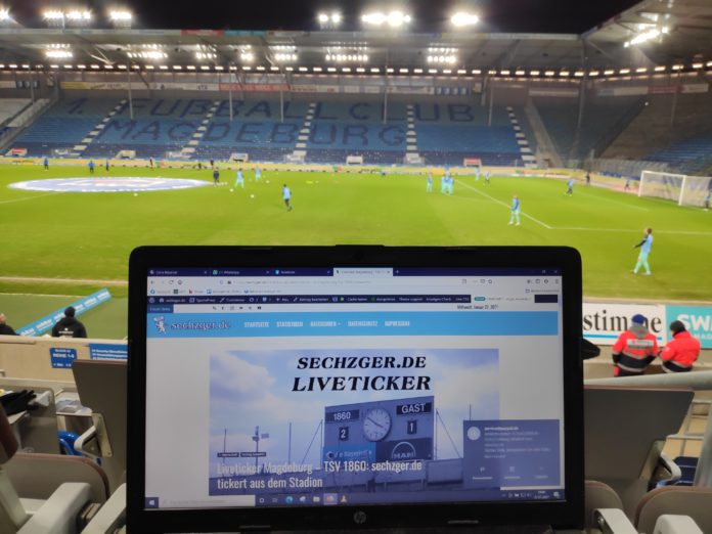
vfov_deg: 66.0
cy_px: 267
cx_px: 356
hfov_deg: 81.7
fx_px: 411
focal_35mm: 20
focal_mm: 3.94
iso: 162
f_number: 1.9
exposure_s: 1/100
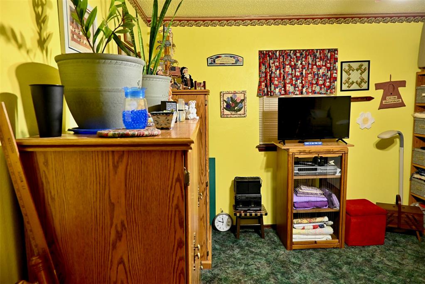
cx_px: 212
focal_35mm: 24
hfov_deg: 73.7
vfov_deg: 53.1
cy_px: 142
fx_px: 283
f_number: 4.5
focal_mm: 16
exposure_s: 1/40
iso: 1250
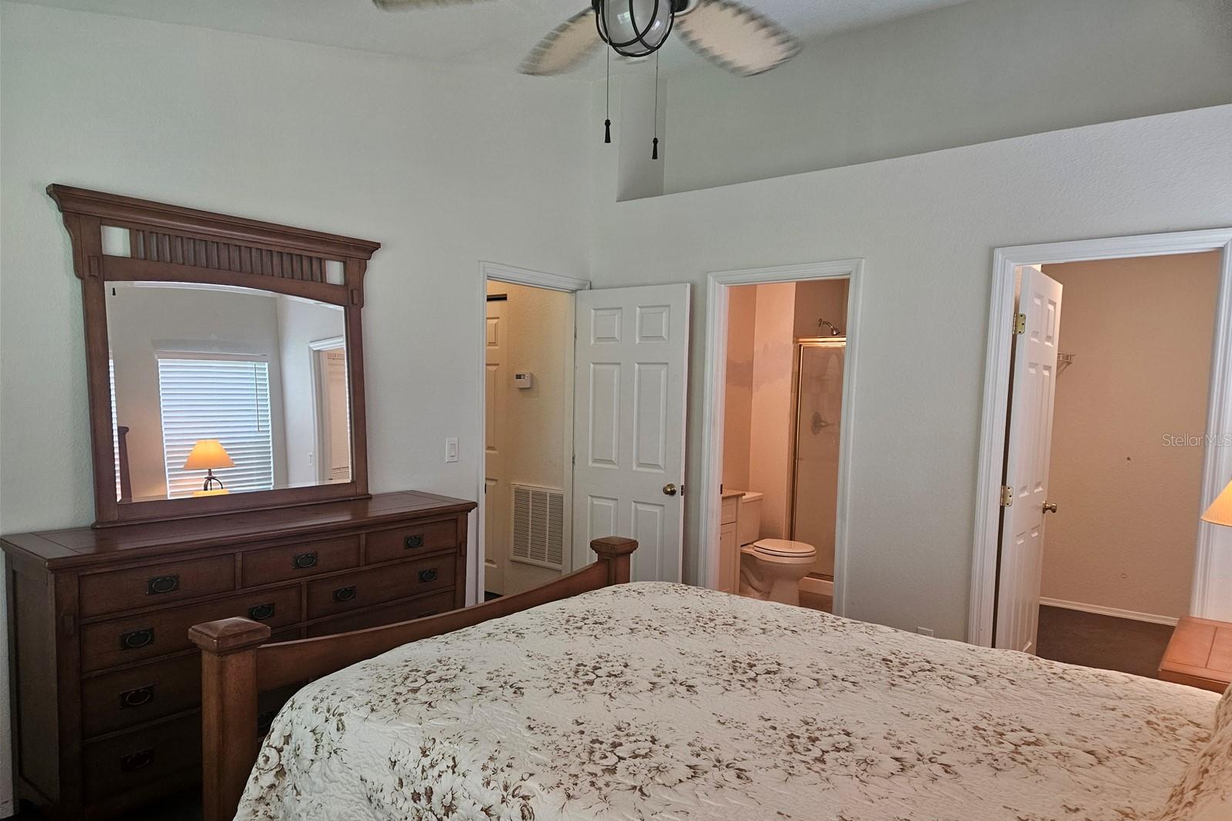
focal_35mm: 24
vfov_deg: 53.1
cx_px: 617
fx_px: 821
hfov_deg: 73.7
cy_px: 439
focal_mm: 5.4
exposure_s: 1/120
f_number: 1.8
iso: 320
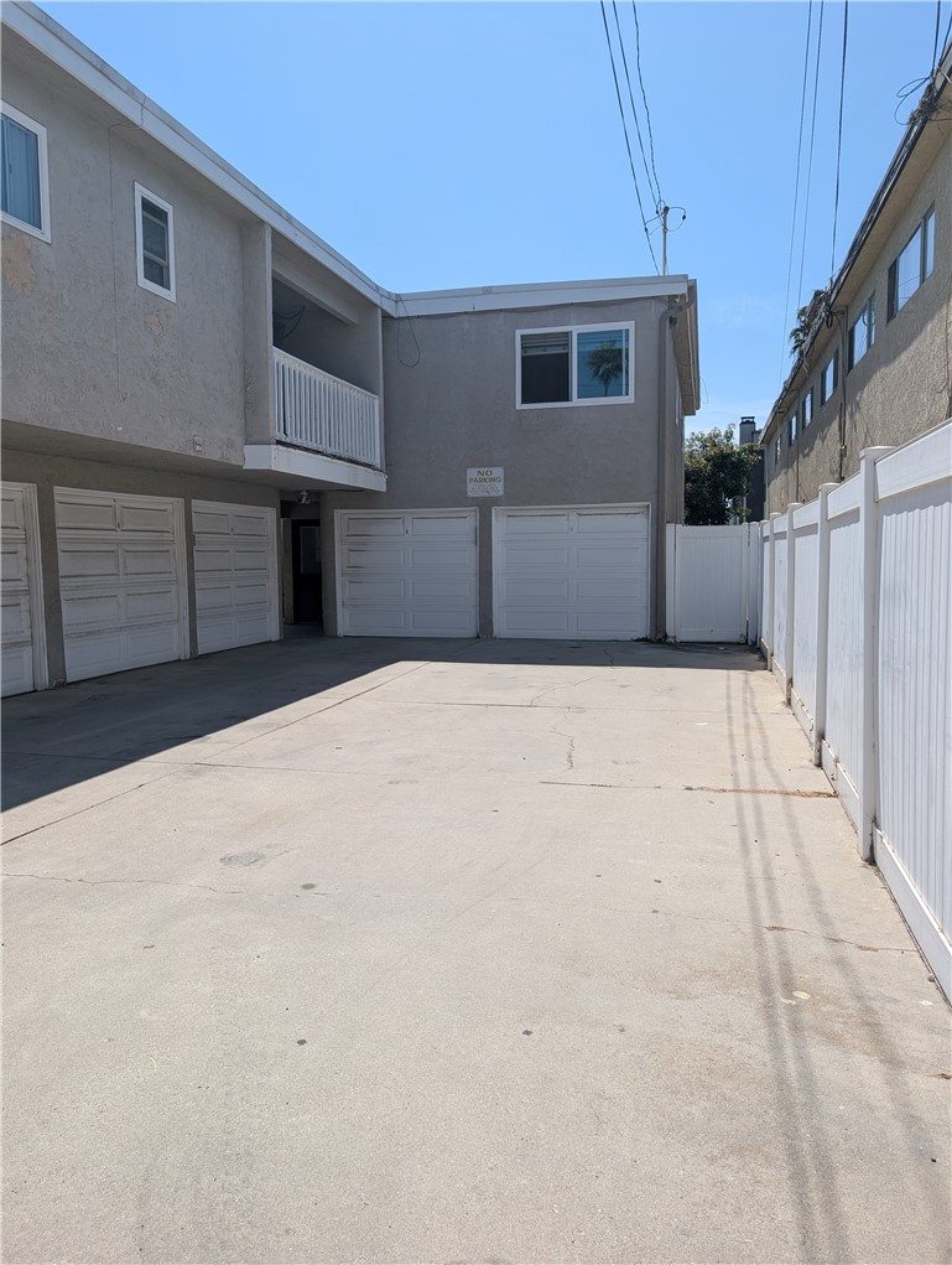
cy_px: 632
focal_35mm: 24
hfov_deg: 56.9
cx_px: 476
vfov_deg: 71.5
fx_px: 878
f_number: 1.68
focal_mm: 6.9
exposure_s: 1/1484
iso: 26
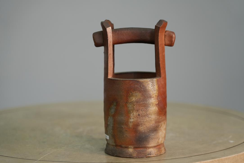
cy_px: 82
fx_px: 691
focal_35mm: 102
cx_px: 122
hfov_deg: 20.0
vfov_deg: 13.4
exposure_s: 1/160
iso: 800
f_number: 4
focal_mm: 102
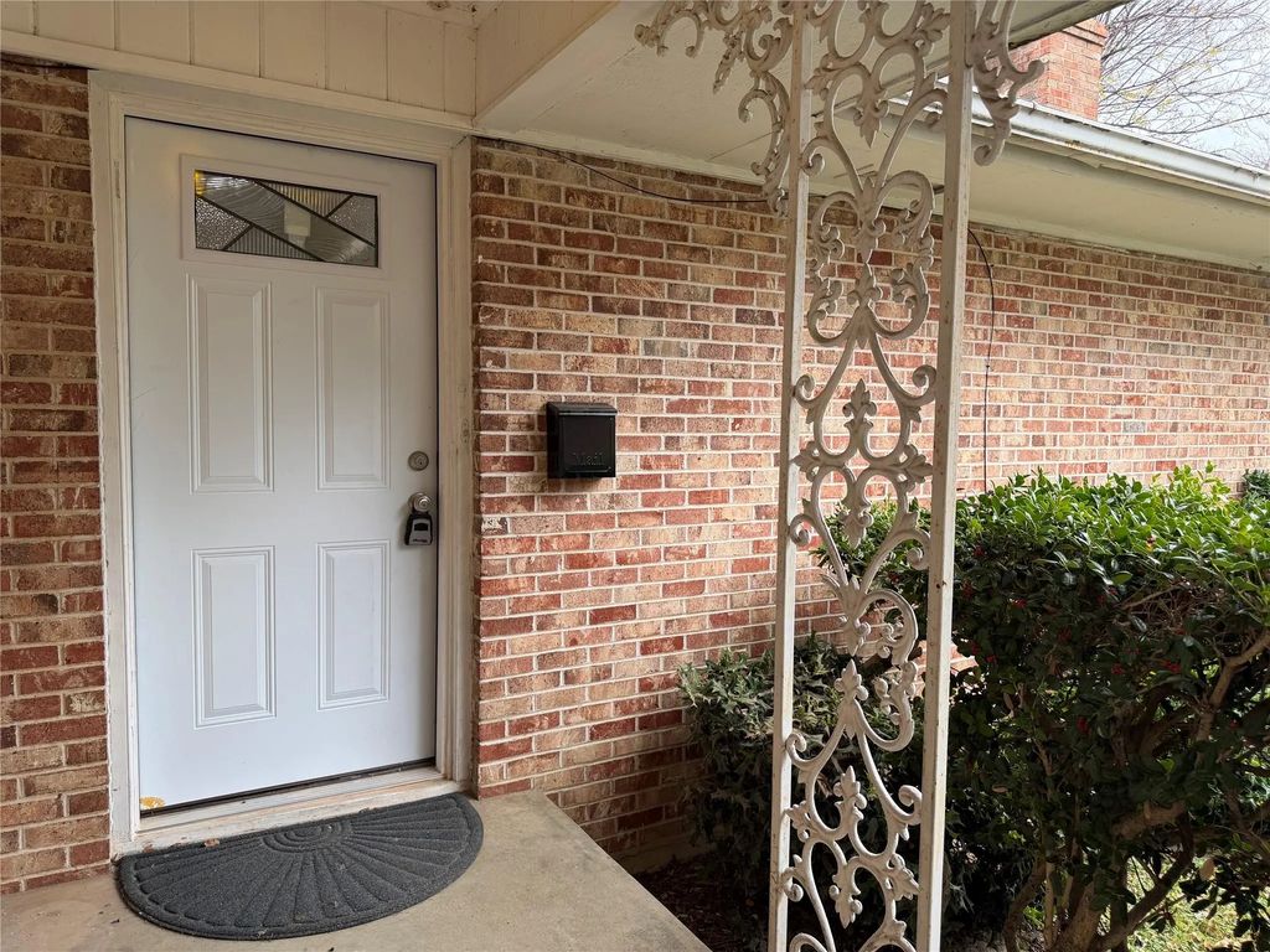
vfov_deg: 56.8
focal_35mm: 24
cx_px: 635
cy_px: 476
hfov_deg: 71.6
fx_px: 881
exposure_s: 1/209
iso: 64
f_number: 1.78
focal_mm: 6.76
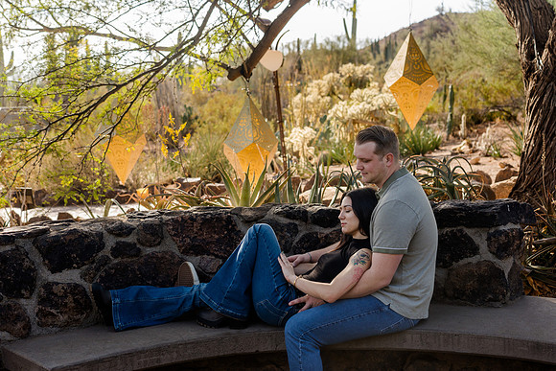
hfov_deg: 41.1
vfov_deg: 28.1
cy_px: 186
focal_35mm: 48
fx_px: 741
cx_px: 278
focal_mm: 48
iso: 320
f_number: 4
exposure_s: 1/400
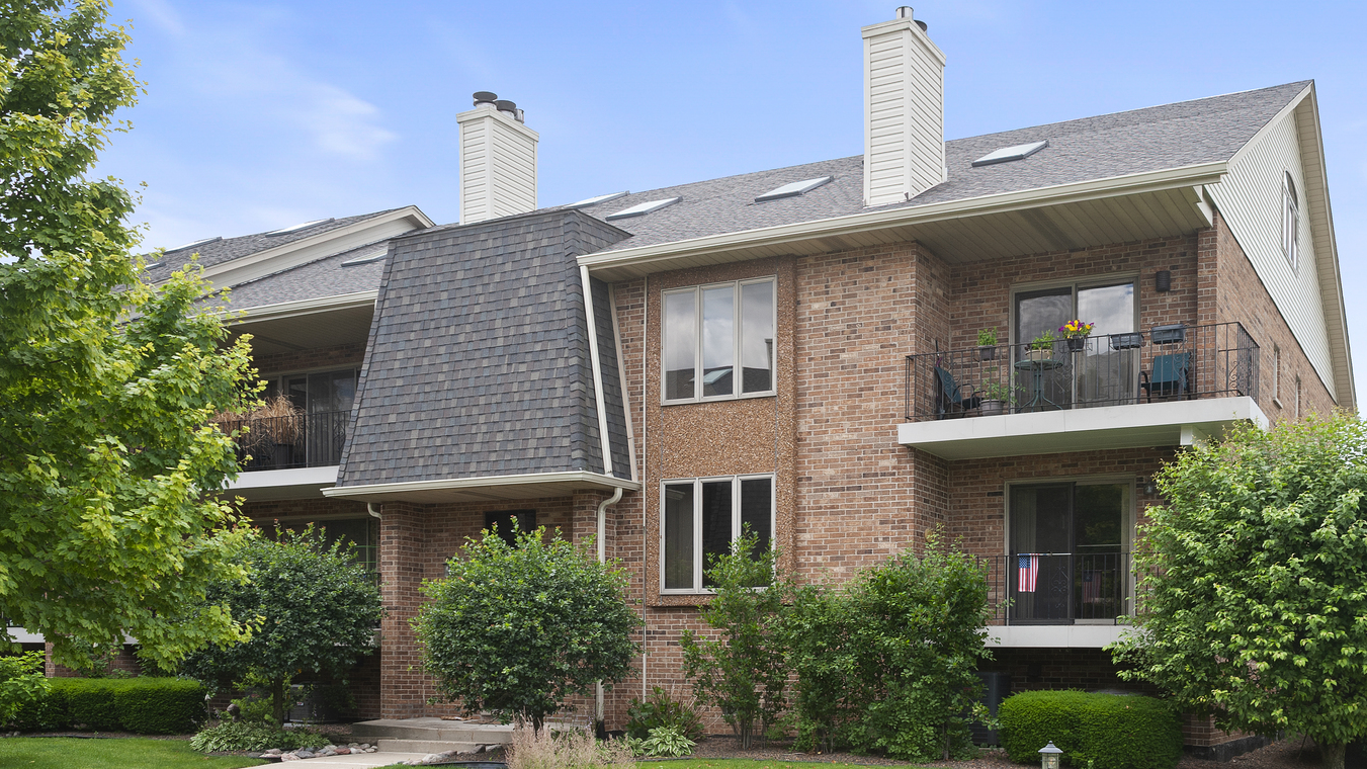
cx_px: 808
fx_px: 1414
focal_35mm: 39
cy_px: 425
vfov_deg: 30.4
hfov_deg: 51.3
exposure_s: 1/400
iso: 400
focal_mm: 31
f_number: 8
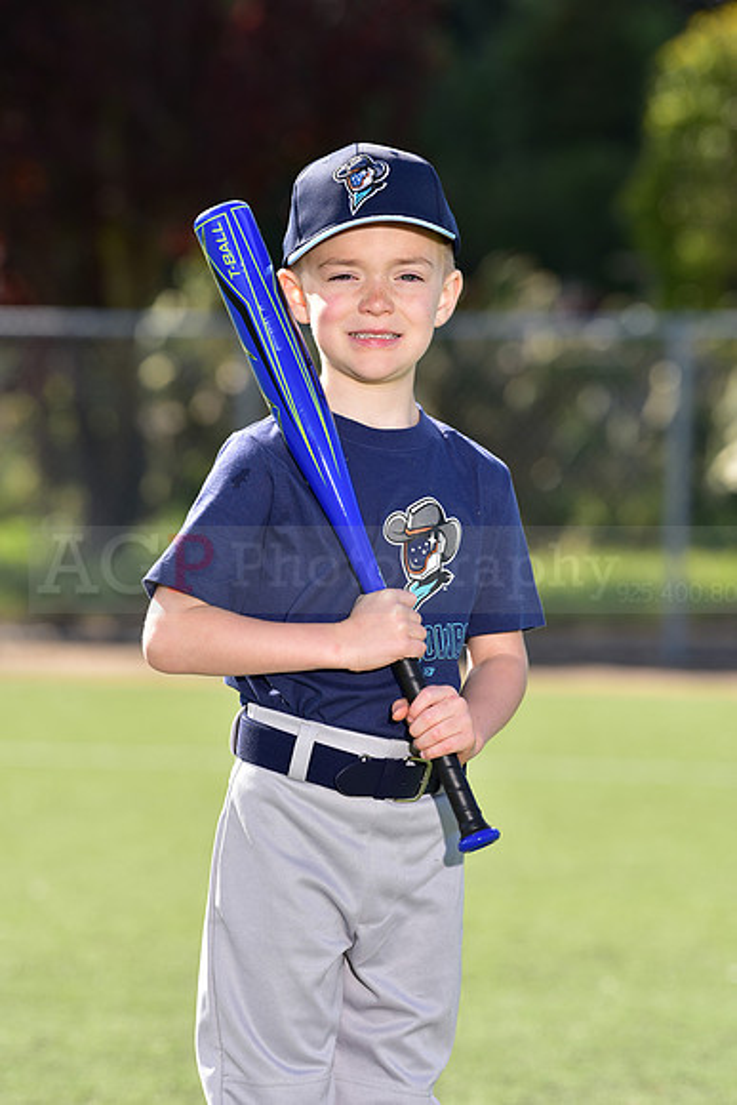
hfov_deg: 6.9
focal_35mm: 200
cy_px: 552
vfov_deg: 10.3
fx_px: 6138
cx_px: 368
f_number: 5.6
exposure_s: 1/200
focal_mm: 200
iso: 80
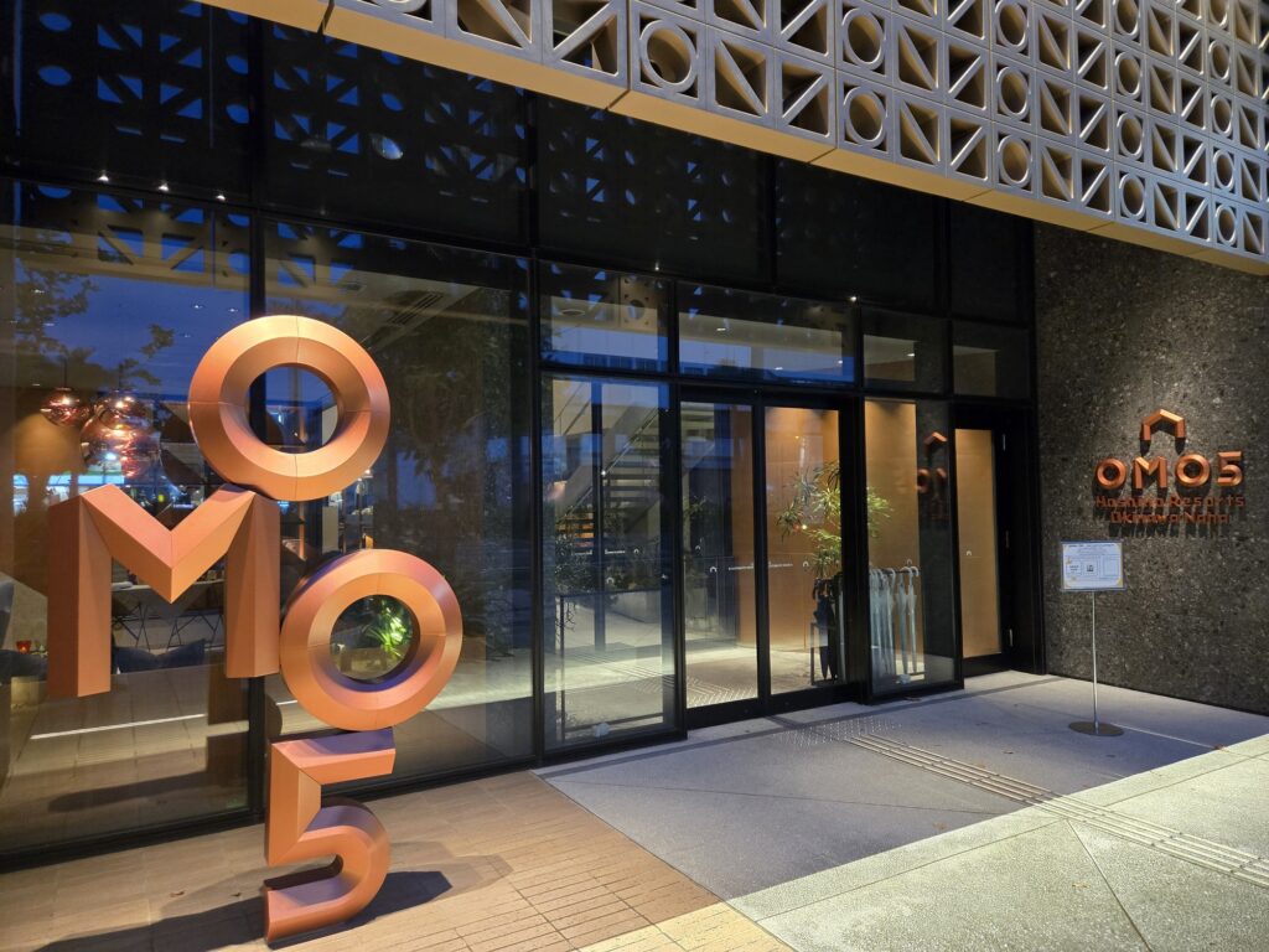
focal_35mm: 23
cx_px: 634
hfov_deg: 73.9
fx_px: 843
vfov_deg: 58.9
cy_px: 476
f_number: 1.8
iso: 640
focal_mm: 5.4
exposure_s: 1/62.5
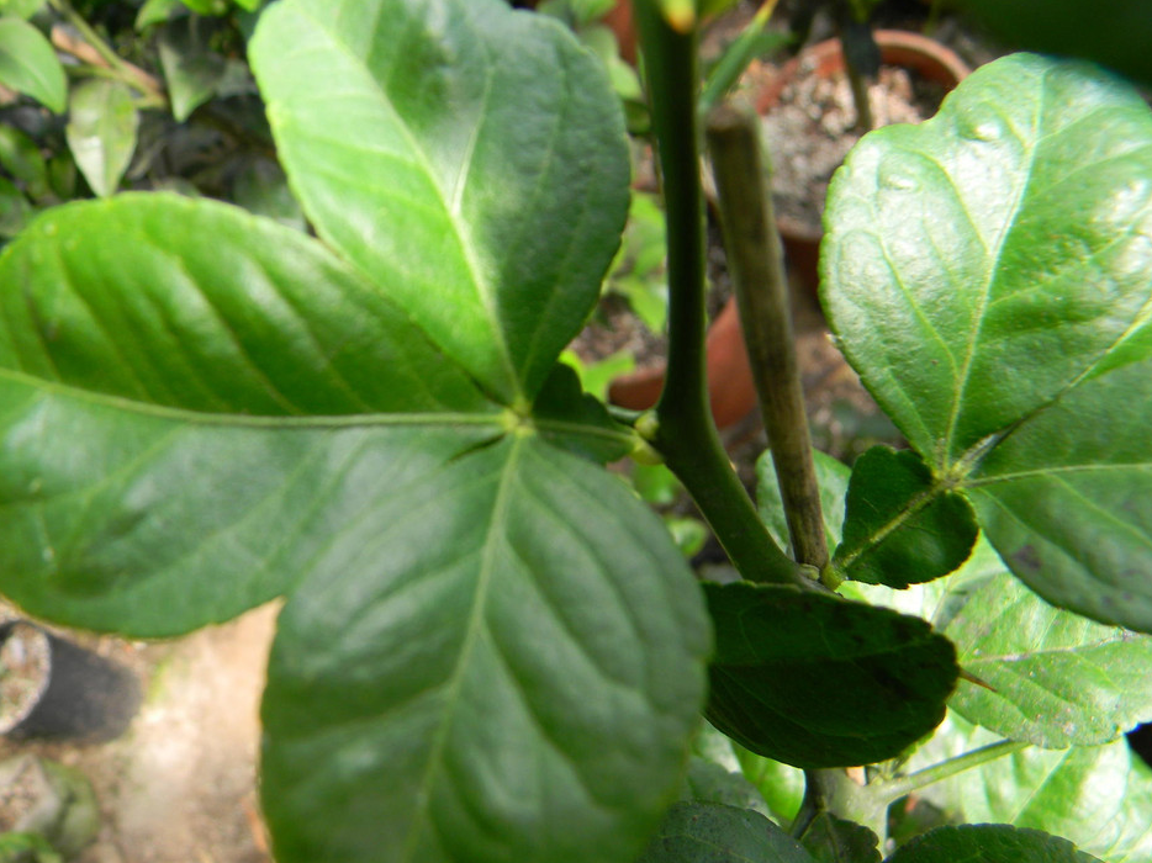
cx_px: 545
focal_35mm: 32
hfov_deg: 56.8
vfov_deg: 44.1
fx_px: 1065
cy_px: 450
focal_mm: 5
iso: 80
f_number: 3.5
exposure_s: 1/118
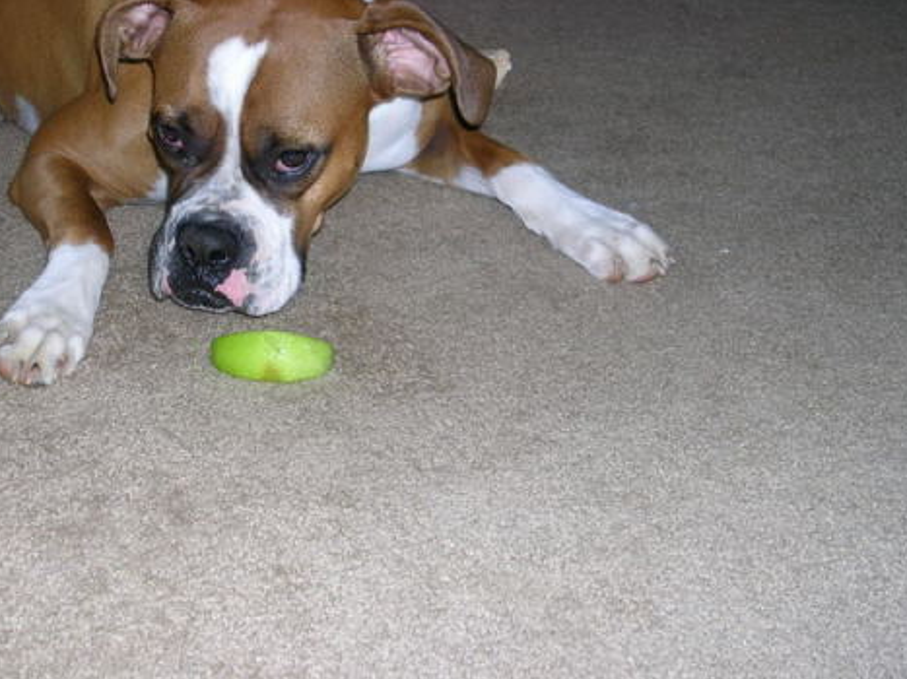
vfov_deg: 23.2
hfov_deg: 30.6
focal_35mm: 63
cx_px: 342
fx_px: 1650
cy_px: 229
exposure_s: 1/60.1
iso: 50
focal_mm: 7.1
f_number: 3
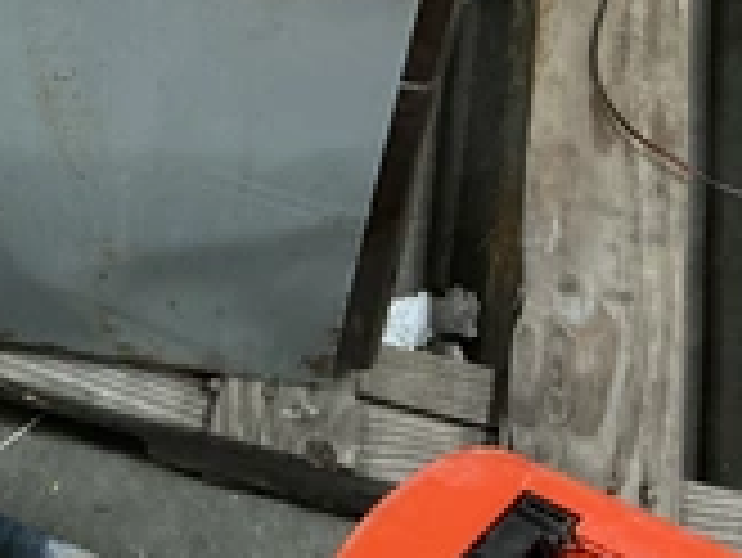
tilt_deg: -55.3
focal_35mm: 68
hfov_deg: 26.9
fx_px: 1459
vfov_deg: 20.6
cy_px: -58
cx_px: -13
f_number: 1.8
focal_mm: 3
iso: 250
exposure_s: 1/40
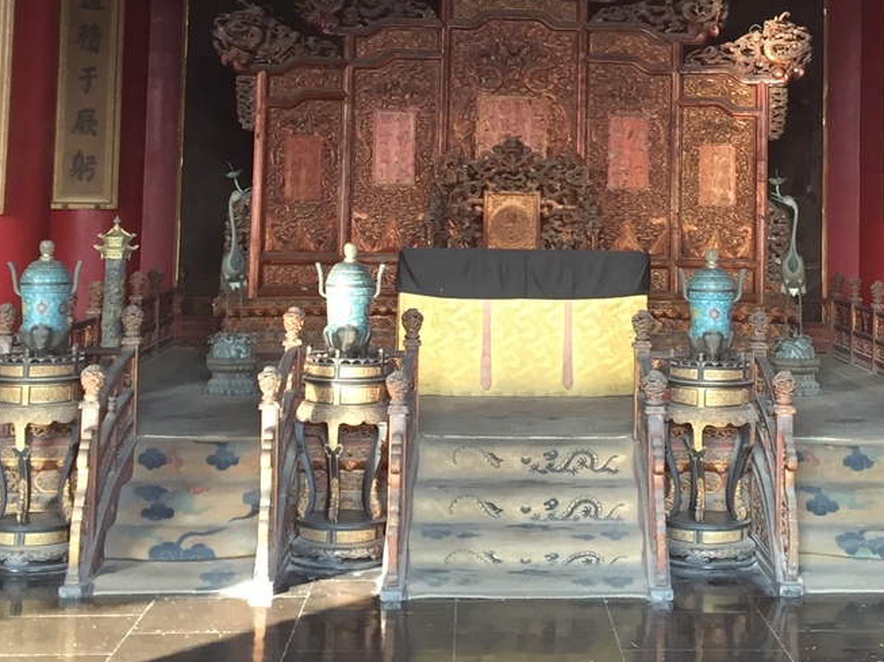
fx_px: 1812
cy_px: 34
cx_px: 608
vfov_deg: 20.2
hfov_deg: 27.2
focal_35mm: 71
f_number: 2.2
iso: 80
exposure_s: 1/33
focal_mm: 4.15
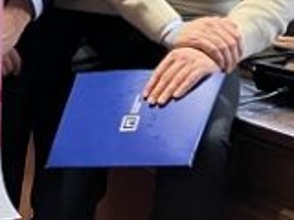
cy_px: 2
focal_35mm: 134
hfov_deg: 13.8
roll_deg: -0.4
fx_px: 1138
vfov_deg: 11.0
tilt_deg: -5.7
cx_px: -151
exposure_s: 1/50
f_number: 1.8
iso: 160
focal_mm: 3.99
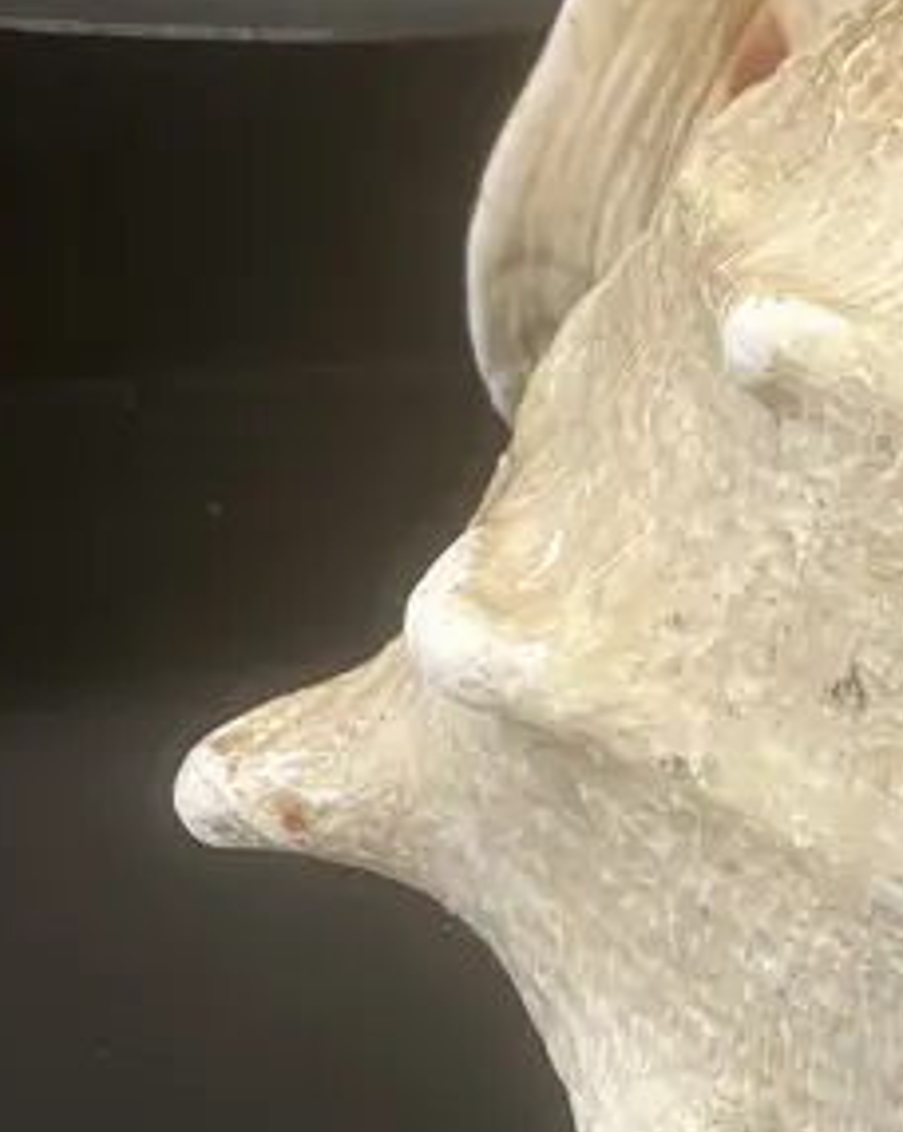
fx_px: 3281
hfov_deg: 14.8
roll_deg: +1.4
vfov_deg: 19.6
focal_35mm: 98
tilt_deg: -31.1
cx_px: 1283
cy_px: 530
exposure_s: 1/50
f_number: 1.8
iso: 160
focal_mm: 3.99
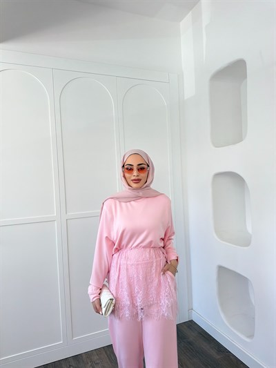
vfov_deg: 71.6
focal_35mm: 24
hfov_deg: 56.8
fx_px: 255
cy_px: 184
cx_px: 138
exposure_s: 1/955
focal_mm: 6.76
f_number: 1.78
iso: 250
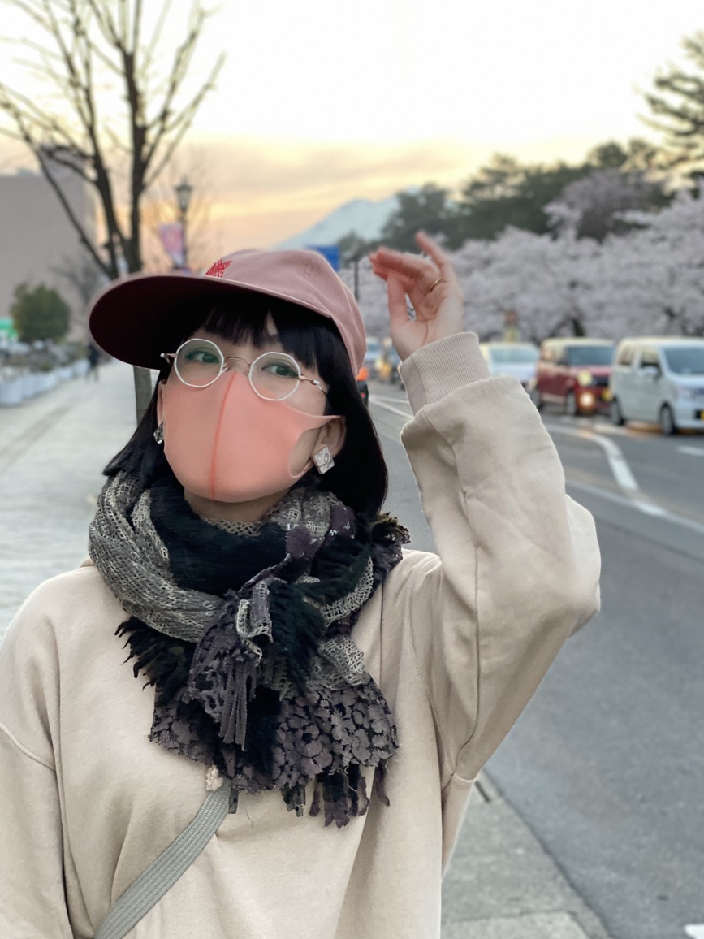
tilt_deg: -4.2
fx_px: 1464
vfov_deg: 35.5
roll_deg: +0.0
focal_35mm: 54
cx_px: 349
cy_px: 470
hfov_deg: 27.0
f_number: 2
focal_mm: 6
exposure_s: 1/84
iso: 250
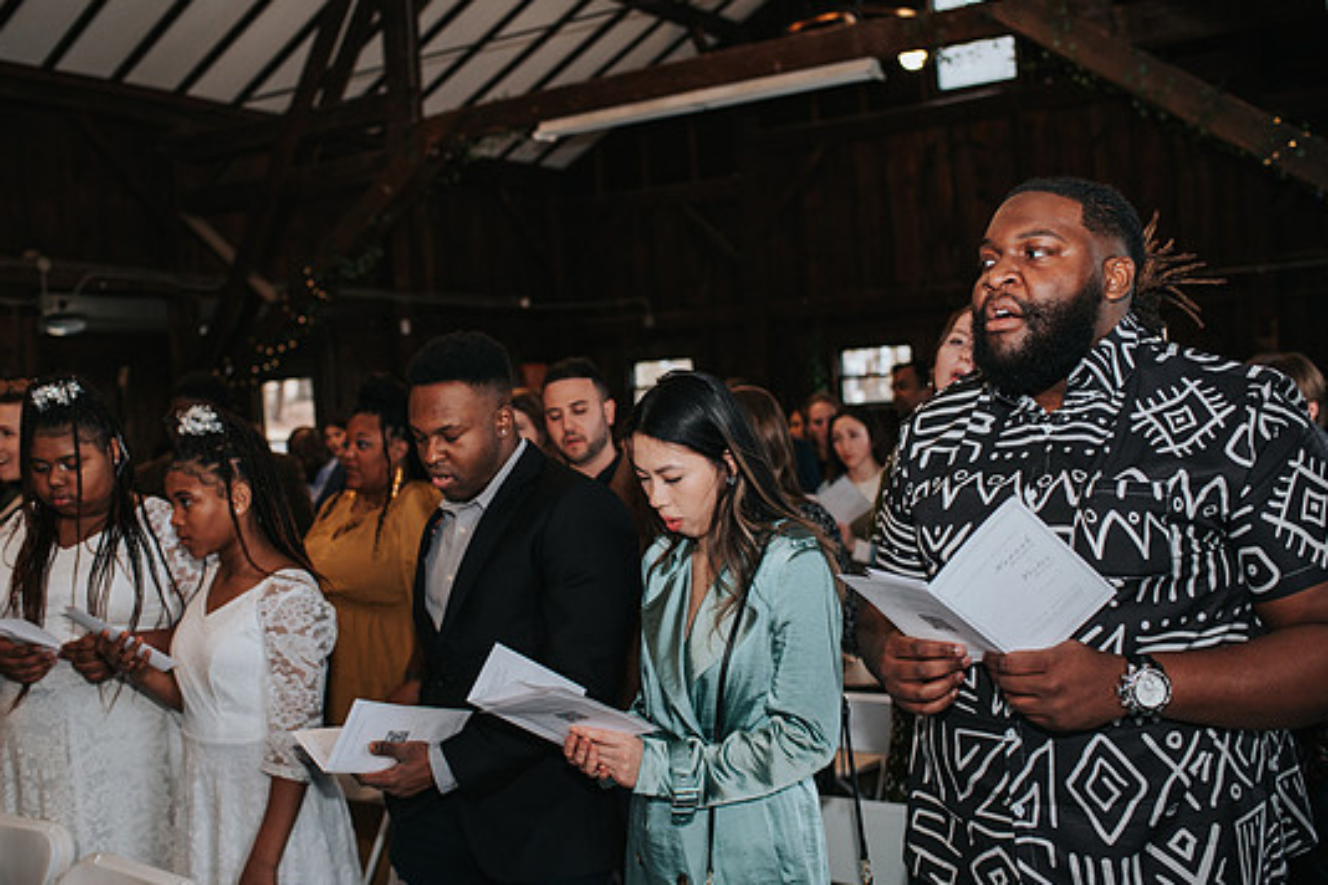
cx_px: 649
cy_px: 457
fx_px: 1402
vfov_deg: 35.1
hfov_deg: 50.7
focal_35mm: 38
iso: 1000
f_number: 2.8
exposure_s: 1/160
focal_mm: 35
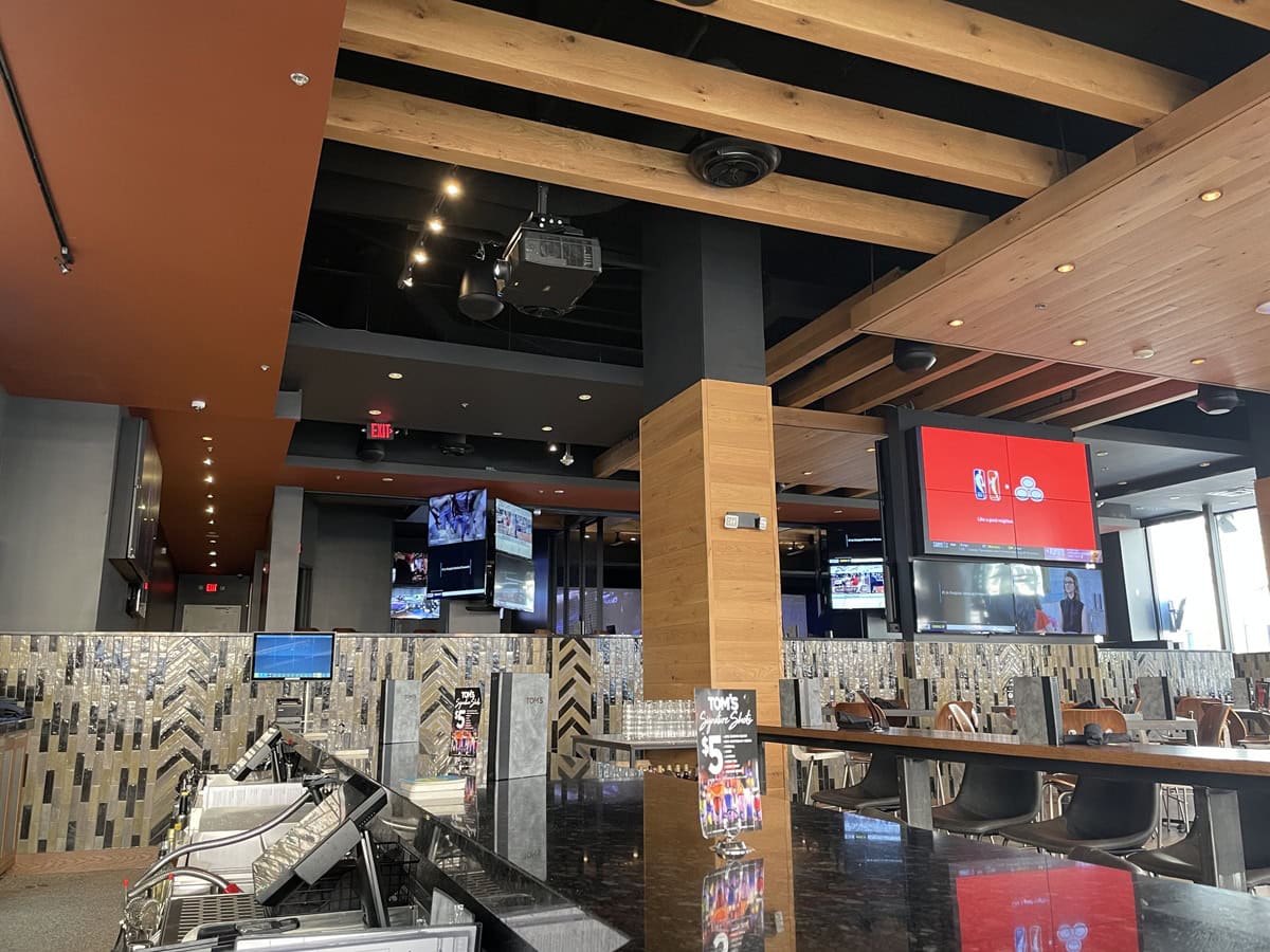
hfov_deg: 67.3
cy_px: 476
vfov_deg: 53.1
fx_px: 954
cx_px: 635
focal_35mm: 26
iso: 320
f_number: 1.6
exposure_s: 1/60
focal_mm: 4.2
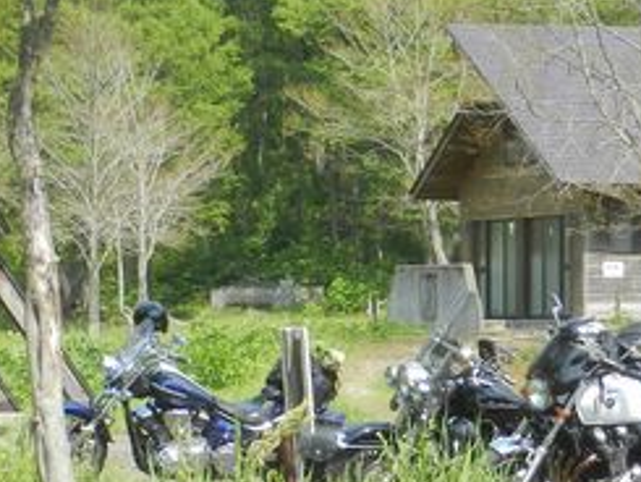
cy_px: 153
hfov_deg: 9.1
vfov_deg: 6.8
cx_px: 256
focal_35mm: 217
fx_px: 4020
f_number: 4.8
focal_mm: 13.5
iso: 160
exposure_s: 1/400
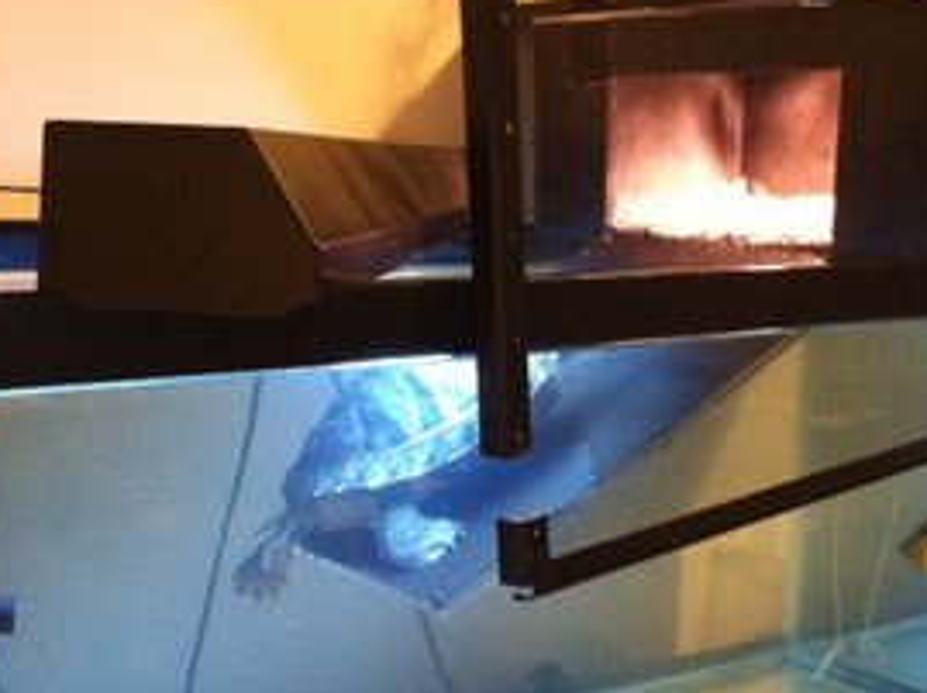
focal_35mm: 52
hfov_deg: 36.9
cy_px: 467
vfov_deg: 27.8
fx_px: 1391
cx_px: 479
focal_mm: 3.85
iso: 800
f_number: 2.8
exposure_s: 1/15
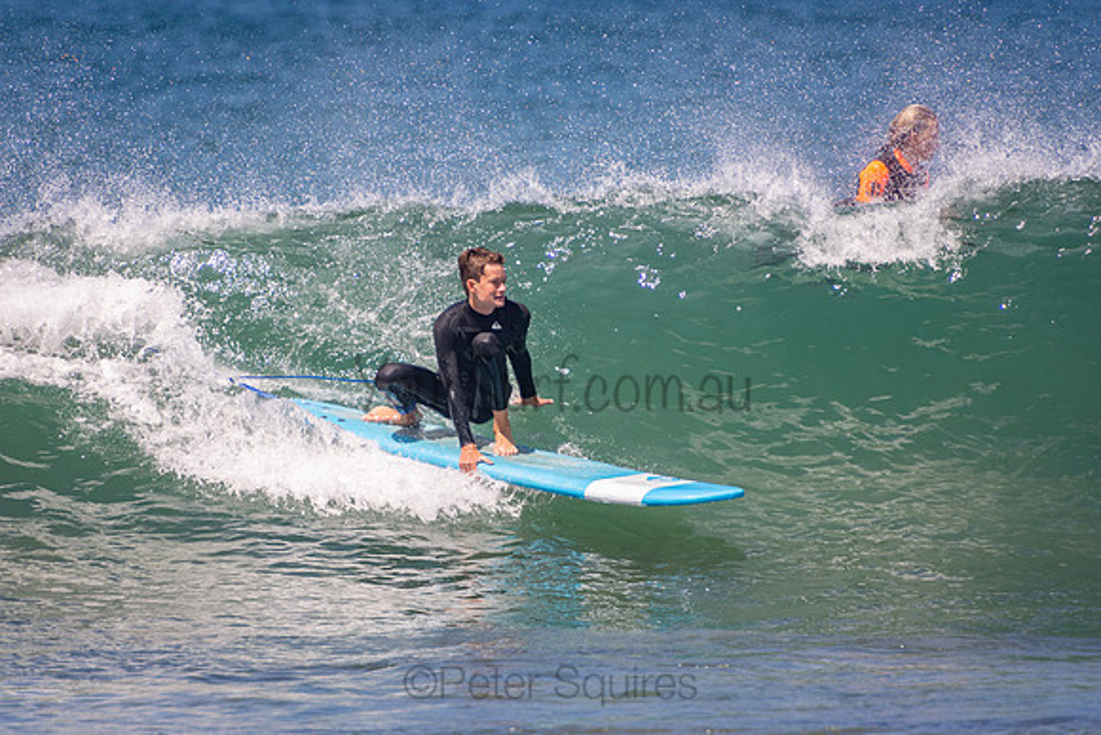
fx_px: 18353
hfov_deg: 3.4
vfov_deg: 2.3
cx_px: 550
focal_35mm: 600
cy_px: 368
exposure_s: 1/1250
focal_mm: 400
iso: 280
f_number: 5.6
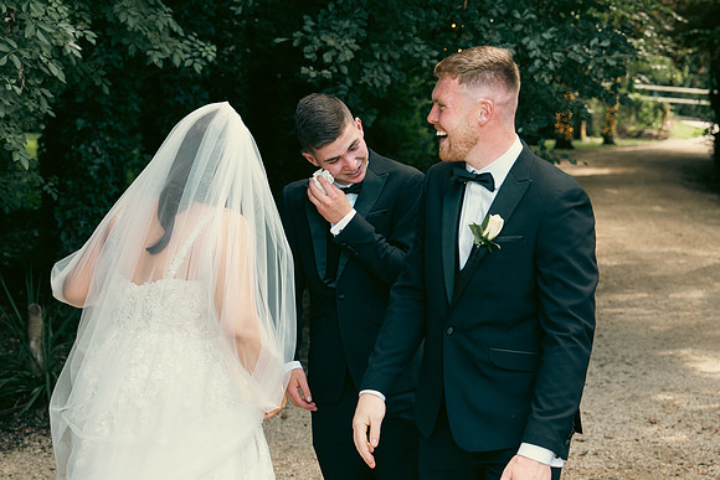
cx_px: 360
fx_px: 1400
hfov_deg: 28.8
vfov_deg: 19.5
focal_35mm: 70
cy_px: 240
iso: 320
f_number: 3.5
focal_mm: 47
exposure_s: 1/200
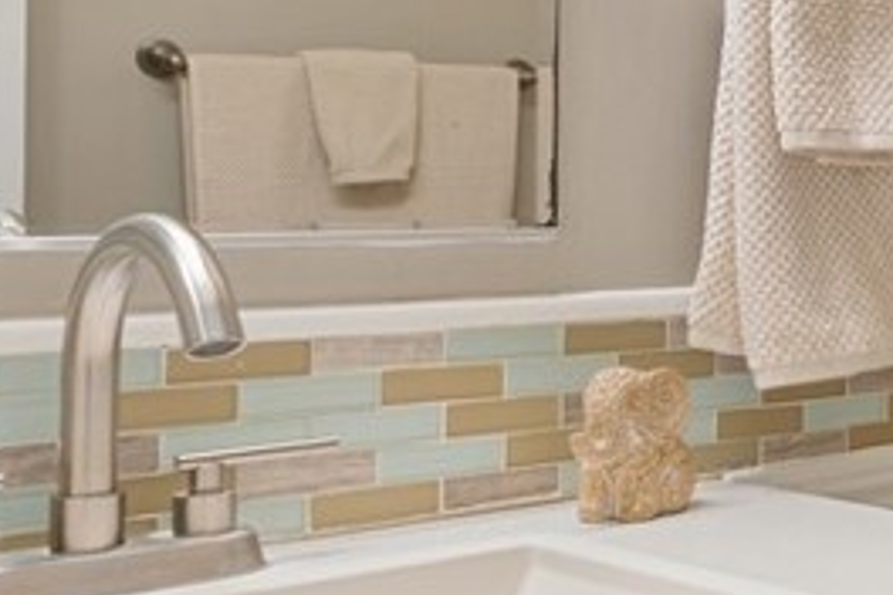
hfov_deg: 22.1
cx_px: 1546
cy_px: 205
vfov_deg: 21.8
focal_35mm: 62
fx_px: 1538
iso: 200
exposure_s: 1/3
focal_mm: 16
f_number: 9
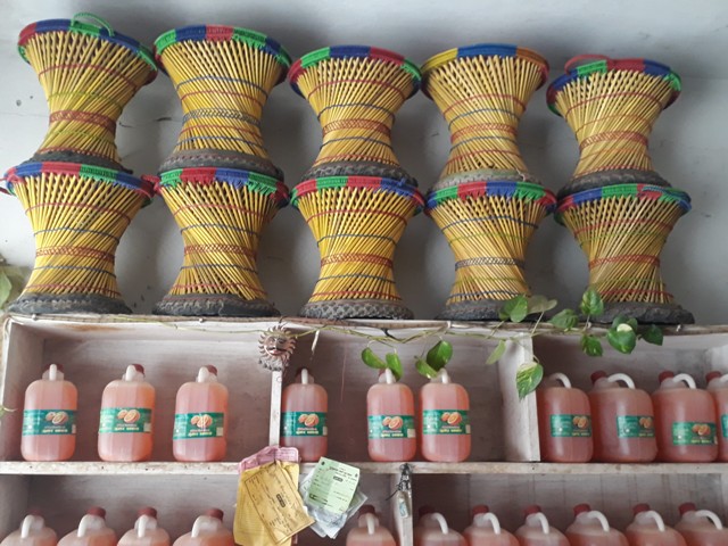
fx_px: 568
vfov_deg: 51.4
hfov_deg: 65.3
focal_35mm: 27
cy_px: 273
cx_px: 364
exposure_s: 1/17
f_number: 1.9
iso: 160
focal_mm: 3.6
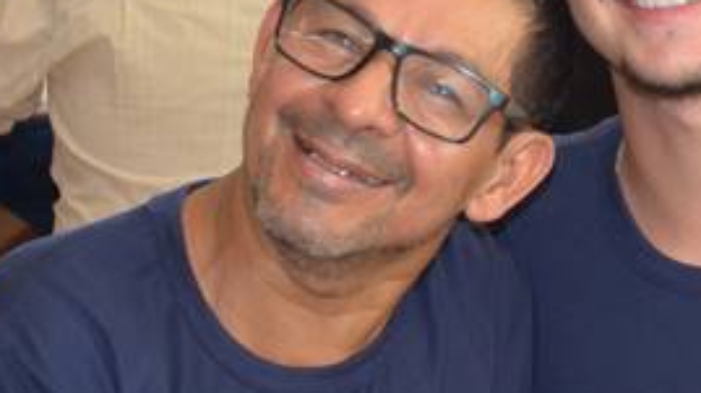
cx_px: 589
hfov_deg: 15.9
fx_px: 2490
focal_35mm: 134
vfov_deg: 9.0
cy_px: 115
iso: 1000
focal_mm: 38
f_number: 4.5
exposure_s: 1/60
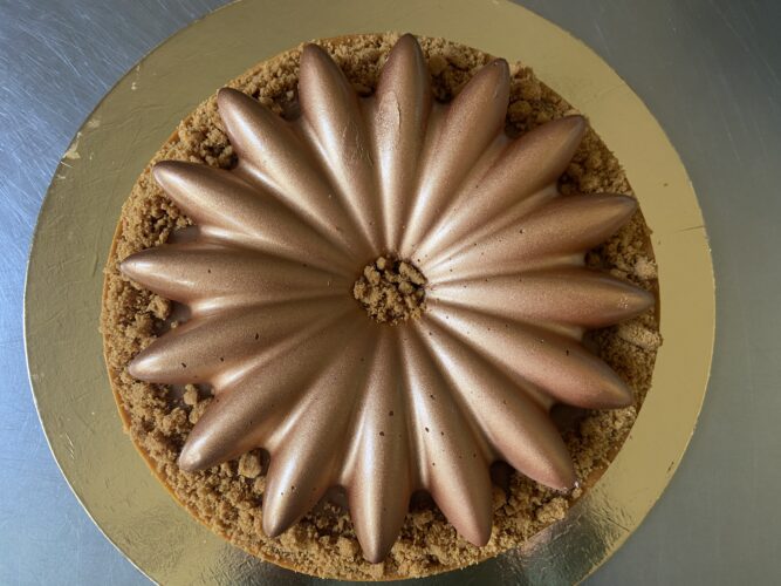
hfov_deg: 67.3
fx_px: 587
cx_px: 390
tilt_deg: -82.5
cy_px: 293
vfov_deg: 53.0
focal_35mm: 26
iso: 125
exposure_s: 1/60
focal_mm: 4.25
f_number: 1.8
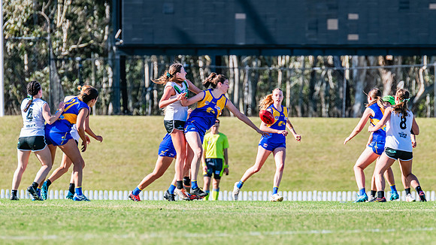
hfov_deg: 4.3
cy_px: 88
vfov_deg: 2.4
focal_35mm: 507
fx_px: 5860
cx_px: 192
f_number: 6.3
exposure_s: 1/1250
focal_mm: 420
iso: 640
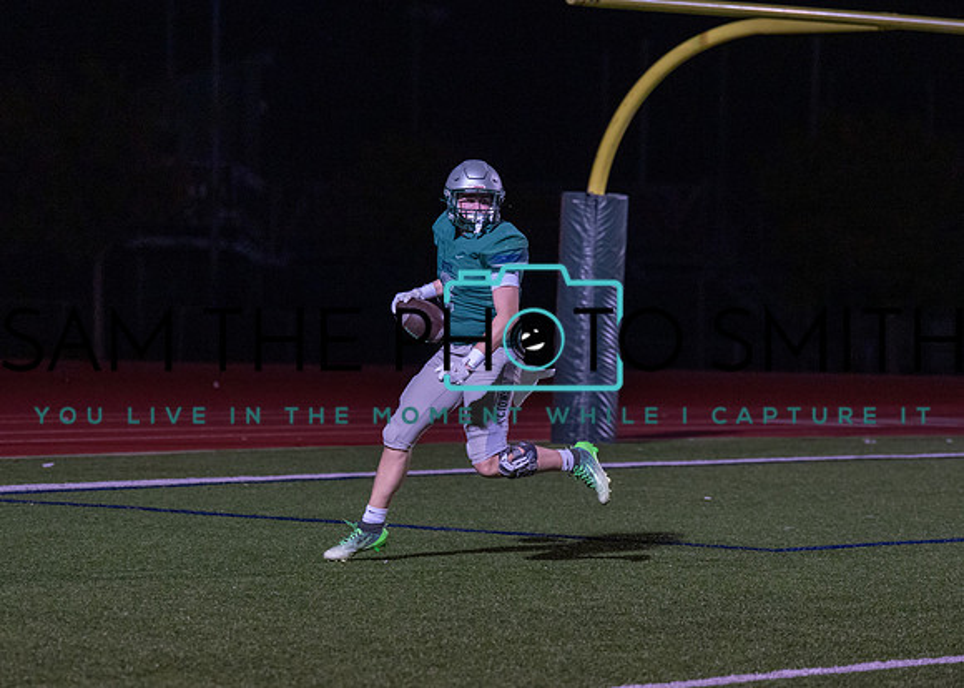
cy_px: 343
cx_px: 466
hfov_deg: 11.6
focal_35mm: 174
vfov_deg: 8.3
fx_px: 4764
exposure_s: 1/1000
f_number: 2.8
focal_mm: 115
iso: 2500
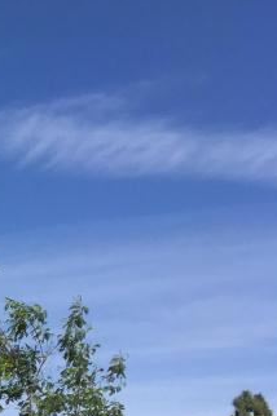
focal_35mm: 96
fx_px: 1110
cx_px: -368
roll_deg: -0.6
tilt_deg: +6.6
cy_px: 430
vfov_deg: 20.5
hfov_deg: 11.8
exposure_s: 1/2079
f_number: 2.2
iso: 25
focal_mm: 4.15
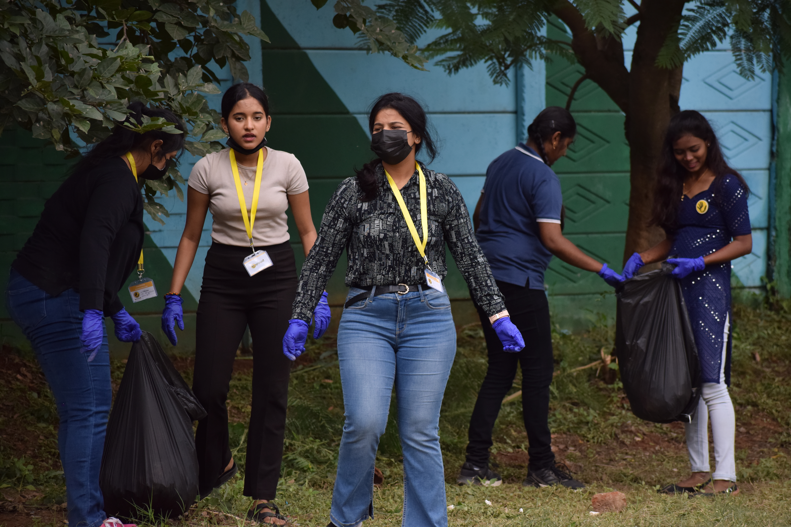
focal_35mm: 210
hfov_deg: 9.8
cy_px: 264
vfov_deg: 6.5
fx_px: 4614
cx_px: 396
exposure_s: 1/1600
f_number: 4.8
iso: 400
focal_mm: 140
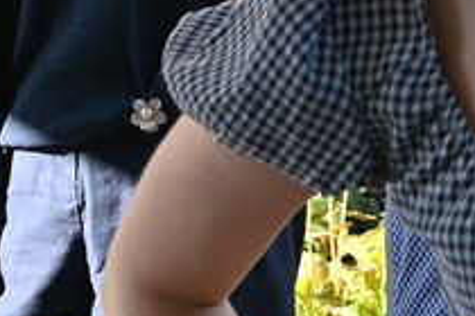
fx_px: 1926
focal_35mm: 146
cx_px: 665
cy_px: -261
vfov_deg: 9.0
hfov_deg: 13.4
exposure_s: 1/250
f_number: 5
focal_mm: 30
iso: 200
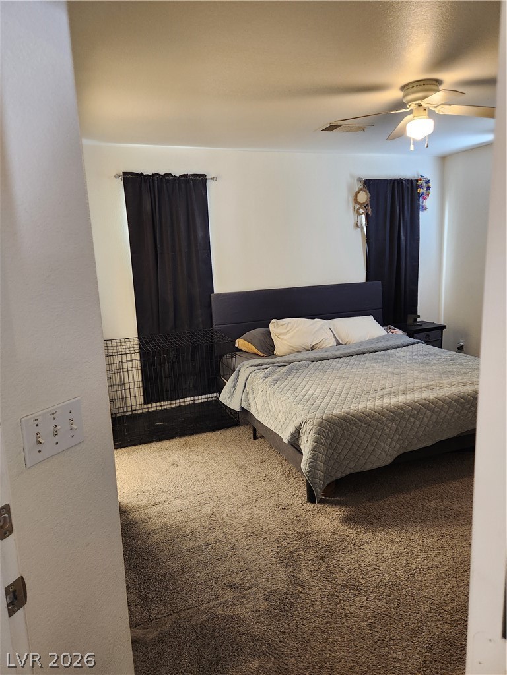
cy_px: 338
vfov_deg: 73.9
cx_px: 254
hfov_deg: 58.9
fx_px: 449
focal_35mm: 23
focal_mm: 5.4
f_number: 1.8
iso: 400
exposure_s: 1/120
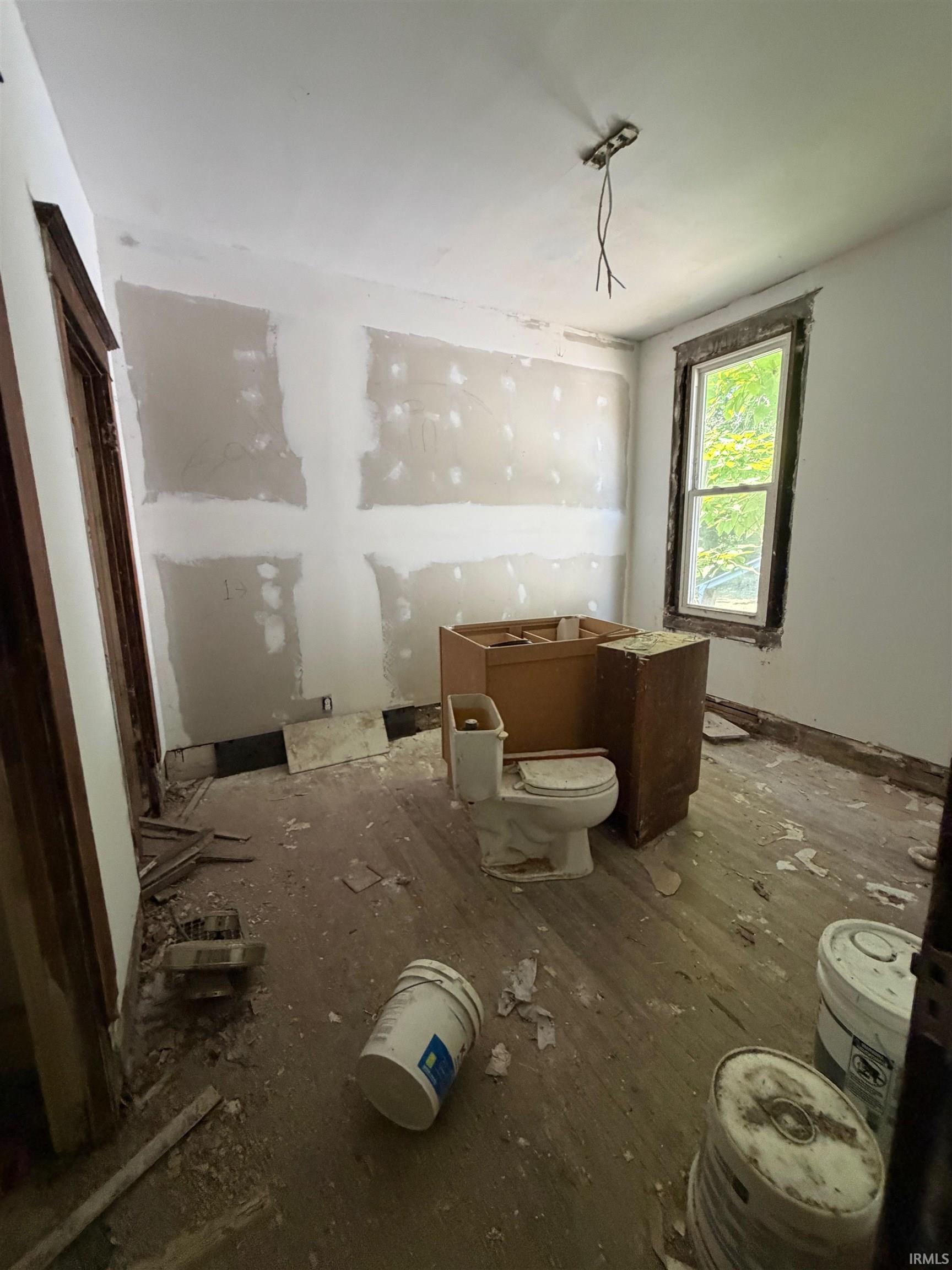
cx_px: 476
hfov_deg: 85.7
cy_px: 635
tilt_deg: -11.9
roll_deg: -1.3
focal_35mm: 14
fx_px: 513
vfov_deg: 102.1
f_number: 2.2
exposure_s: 1/60
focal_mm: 2.22
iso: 400
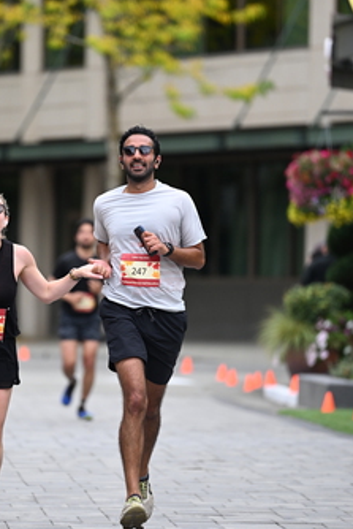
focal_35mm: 329
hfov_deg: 4.2
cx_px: 99
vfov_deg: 6.3
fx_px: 4834
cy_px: 272
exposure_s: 1/2000
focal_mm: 200
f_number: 2.8
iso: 640
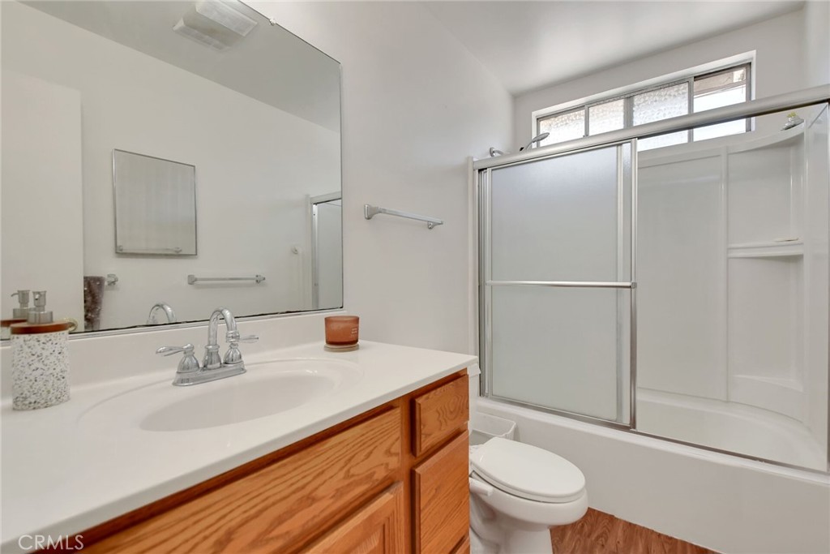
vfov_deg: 77.3
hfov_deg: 100.4
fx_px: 346
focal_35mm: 15
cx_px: 415
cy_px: 277
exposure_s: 1/250
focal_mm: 10
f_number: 8
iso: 800
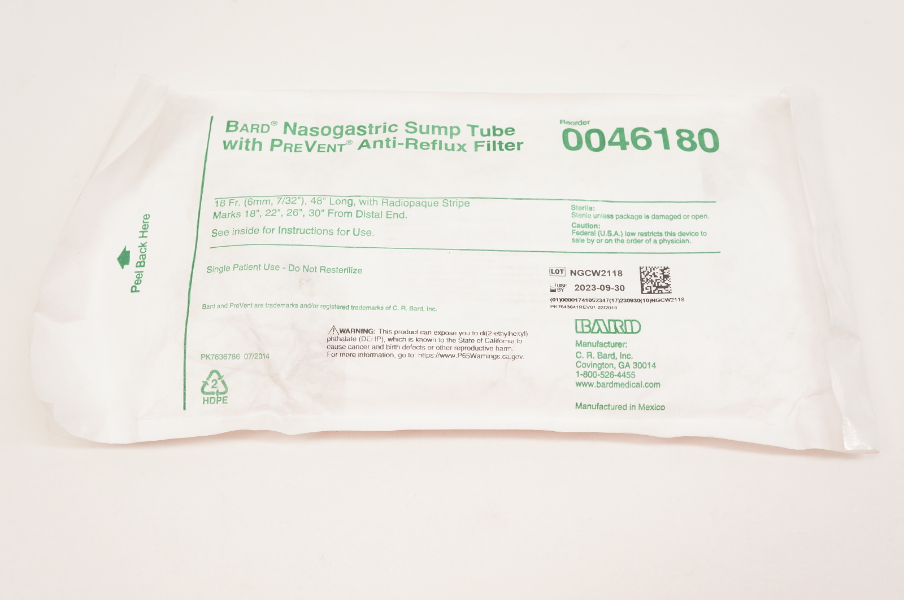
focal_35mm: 38
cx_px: 452
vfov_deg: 35.4
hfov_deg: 51.3
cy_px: 300
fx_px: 941
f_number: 6.3
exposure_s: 1/60
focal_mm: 25
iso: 400
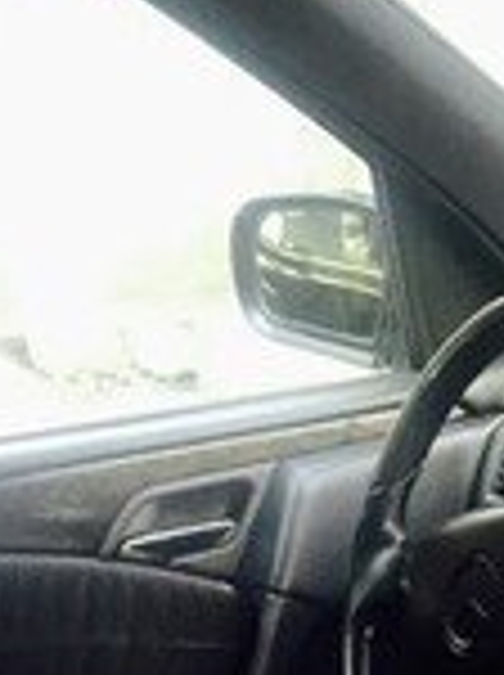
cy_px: 981
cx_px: 738
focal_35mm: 96
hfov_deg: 14.4
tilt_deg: -28.8
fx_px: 1869
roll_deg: -2.6
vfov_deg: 18.4
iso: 40
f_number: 2.2
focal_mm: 4.15
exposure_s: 1/33
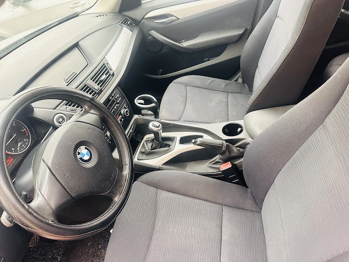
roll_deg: +16.7
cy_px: 131
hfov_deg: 71.6
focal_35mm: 24
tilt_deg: -41.2
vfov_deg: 56.8
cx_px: 174
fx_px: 242
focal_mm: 6.86
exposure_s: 1/82
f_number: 1.78
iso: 250
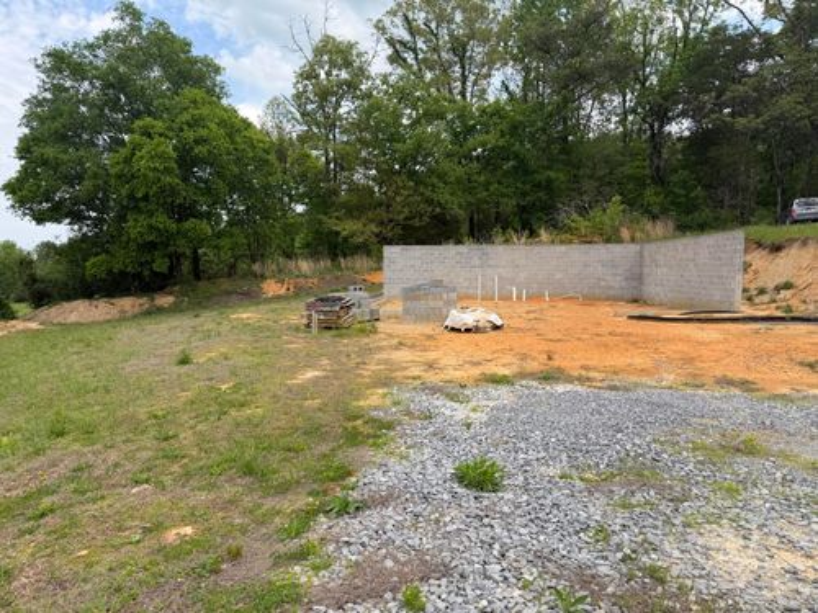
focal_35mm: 24
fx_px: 567
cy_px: 306
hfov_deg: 71.6
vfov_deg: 56.8
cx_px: 409
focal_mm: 6.76
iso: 80
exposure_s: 1/2907
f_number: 1.78
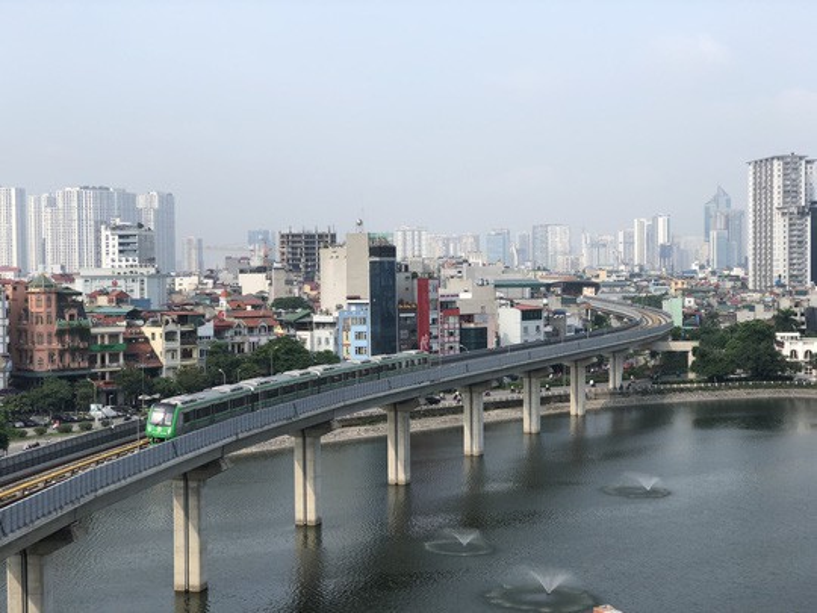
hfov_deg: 33.8
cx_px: 408
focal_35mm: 57
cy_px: 306
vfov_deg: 25.7
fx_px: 1345
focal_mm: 6.6
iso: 20
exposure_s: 1/716
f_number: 2.8
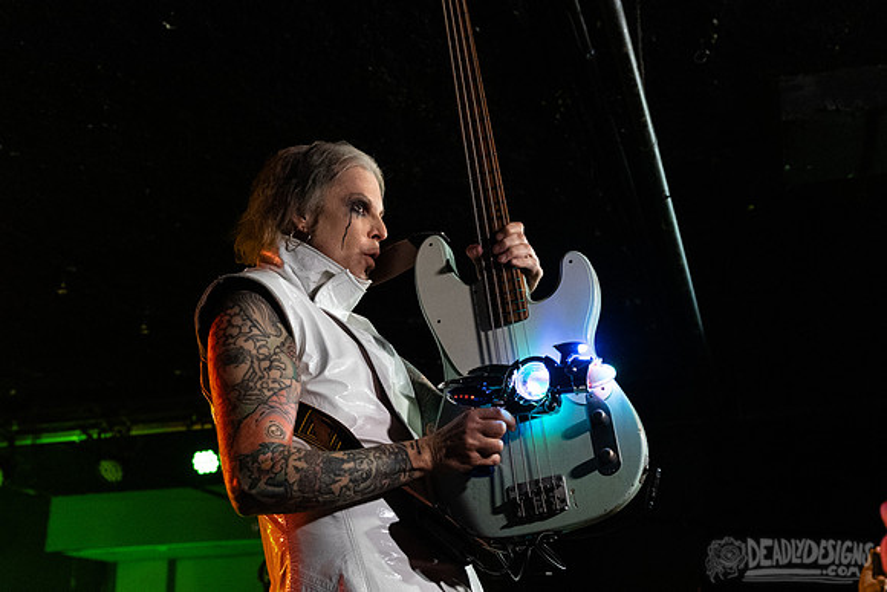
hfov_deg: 44.4
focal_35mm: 44
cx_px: 516
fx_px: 1082
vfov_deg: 30.4
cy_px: 383
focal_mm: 31
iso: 2000
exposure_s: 1/160
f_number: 3.5
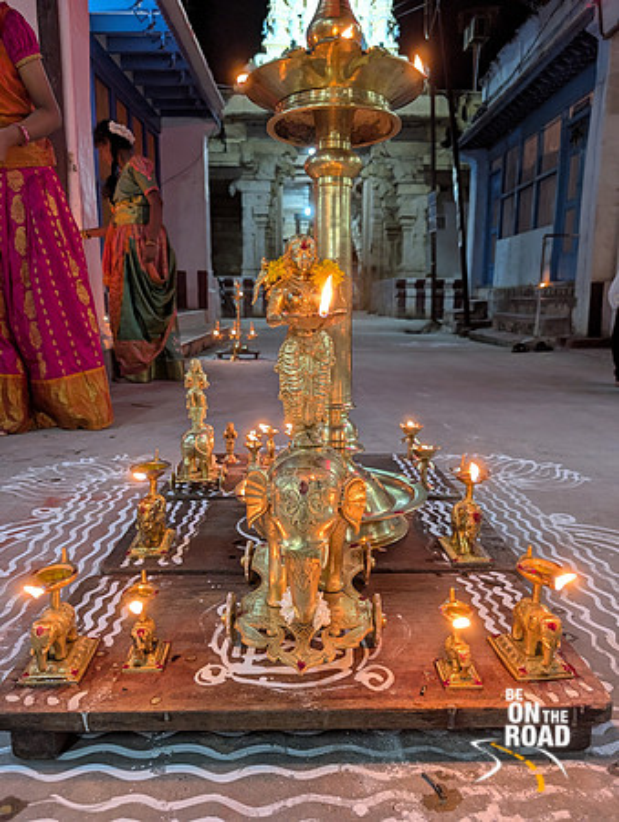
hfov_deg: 57.0
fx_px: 571
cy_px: 411
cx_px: 310
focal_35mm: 24
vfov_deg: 71.5
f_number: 1.68
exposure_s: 1/79.1
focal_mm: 6.9
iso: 427
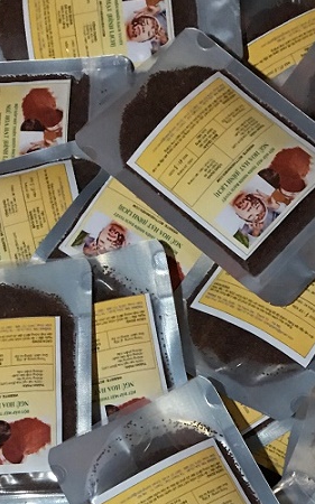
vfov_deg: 23.4
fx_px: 1127
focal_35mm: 82
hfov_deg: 15.9
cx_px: 157
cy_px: 575
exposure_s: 1/17
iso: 80
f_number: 2.2
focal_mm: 4.15
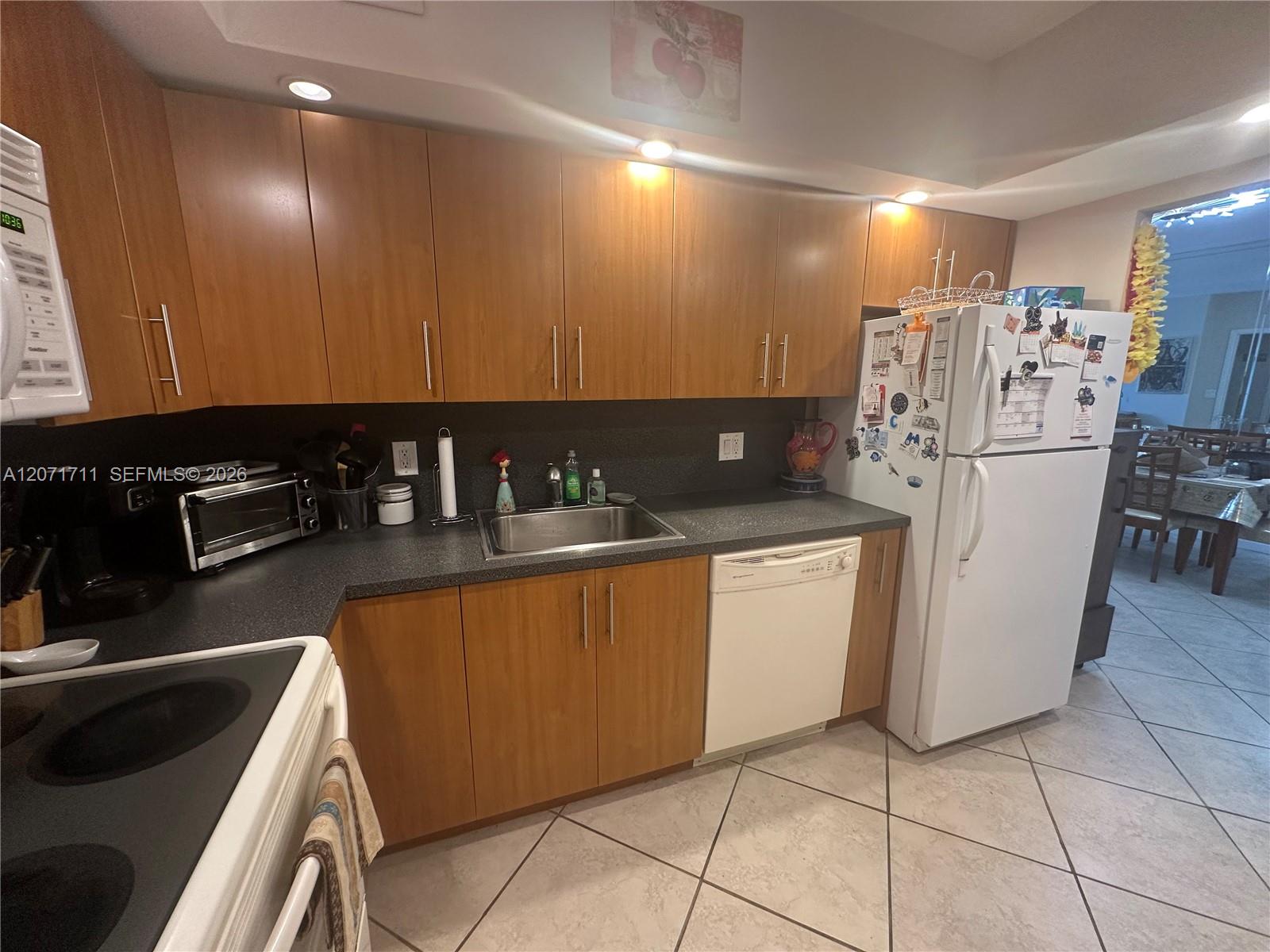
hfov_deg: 102.1
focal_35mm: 14
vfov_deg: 85.7
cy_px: 476
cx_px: 635
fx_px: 514
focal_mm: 2.22
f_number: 2.2
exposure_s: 1/60
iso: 160
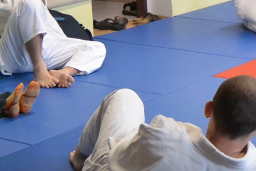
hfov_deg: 18.5
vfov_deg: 12.6
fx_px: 775
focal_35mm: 109
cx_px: 221
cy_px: 59
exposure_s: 1/125
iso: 1600
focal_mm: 16.1
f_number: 4.5
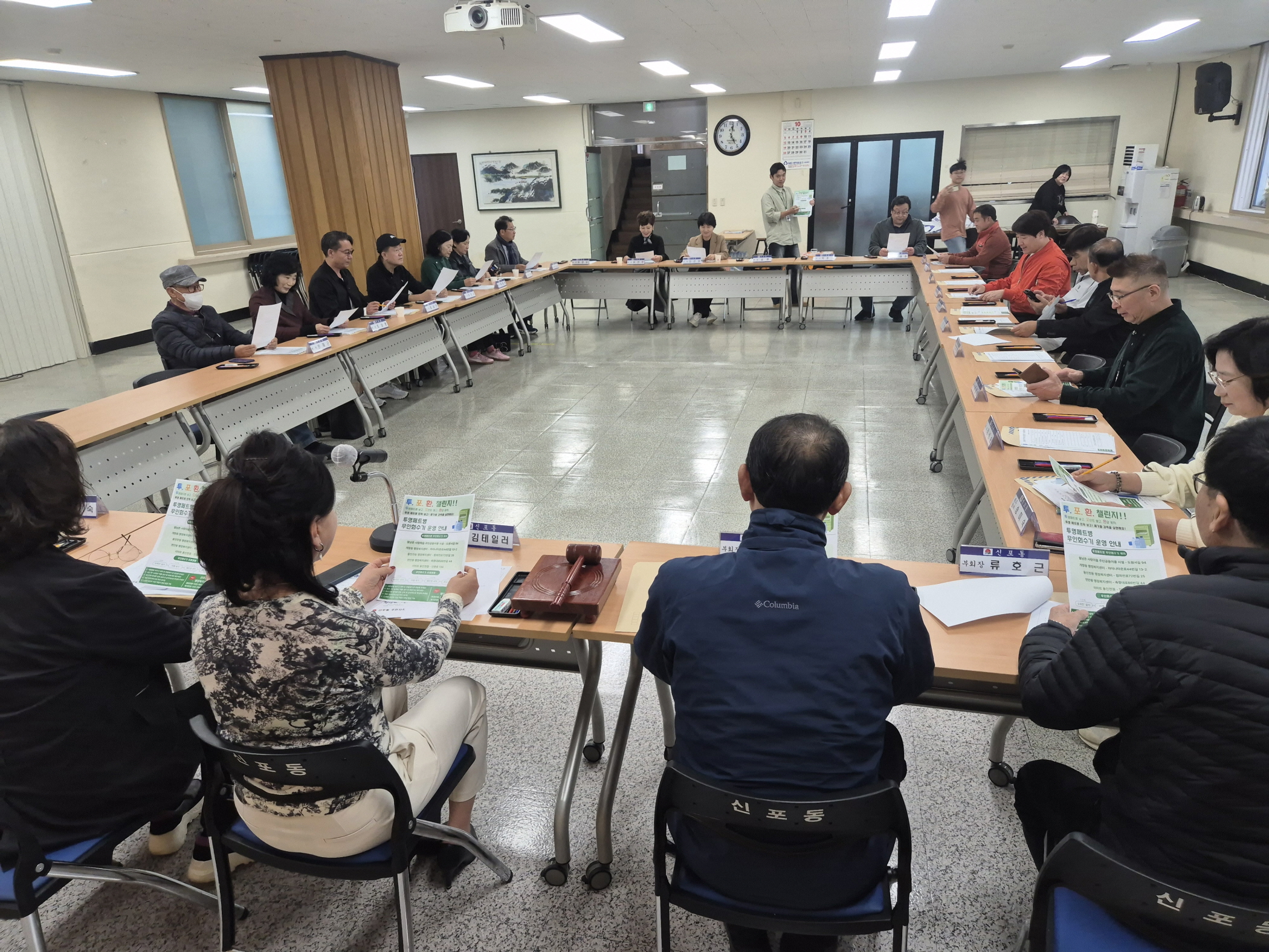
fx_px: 843
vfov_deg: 58.9
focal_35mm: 23
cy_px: 476
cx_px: 634
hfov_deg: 73.9
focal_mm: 5.4
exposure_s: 1/120
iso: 125
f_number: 1.8
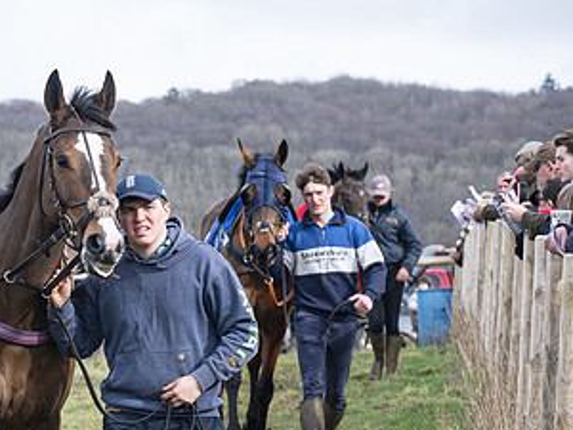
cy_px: 292
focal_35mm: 234
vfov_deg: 6.3
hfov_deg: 8.5
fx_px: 3873
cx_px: 218
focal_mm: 72
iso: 200
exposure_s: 1/500
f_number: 5
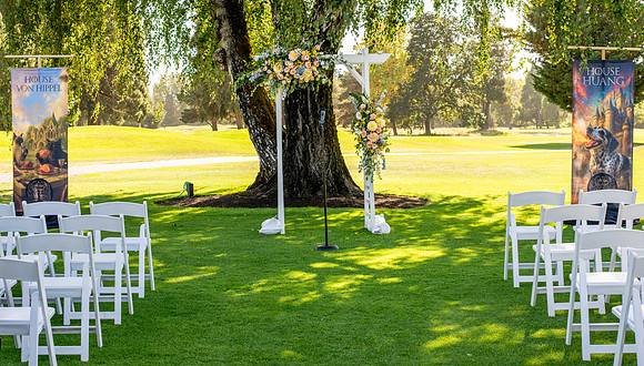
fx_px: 1037
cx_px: 309
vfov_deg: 20.0
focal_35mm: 61
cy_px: 127
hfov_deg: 34.5
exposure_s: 1/400
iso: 320
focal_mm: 35
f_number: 5
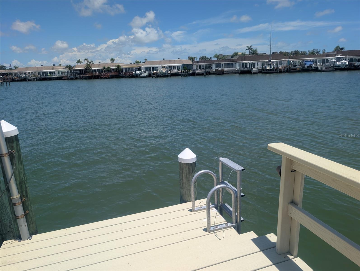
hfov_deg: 71.5
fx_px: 250
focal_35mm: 24
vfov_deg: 56.9
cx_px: 180
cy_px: 136
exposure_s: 1/1764
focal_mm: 6.9
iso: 20
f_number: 1.68
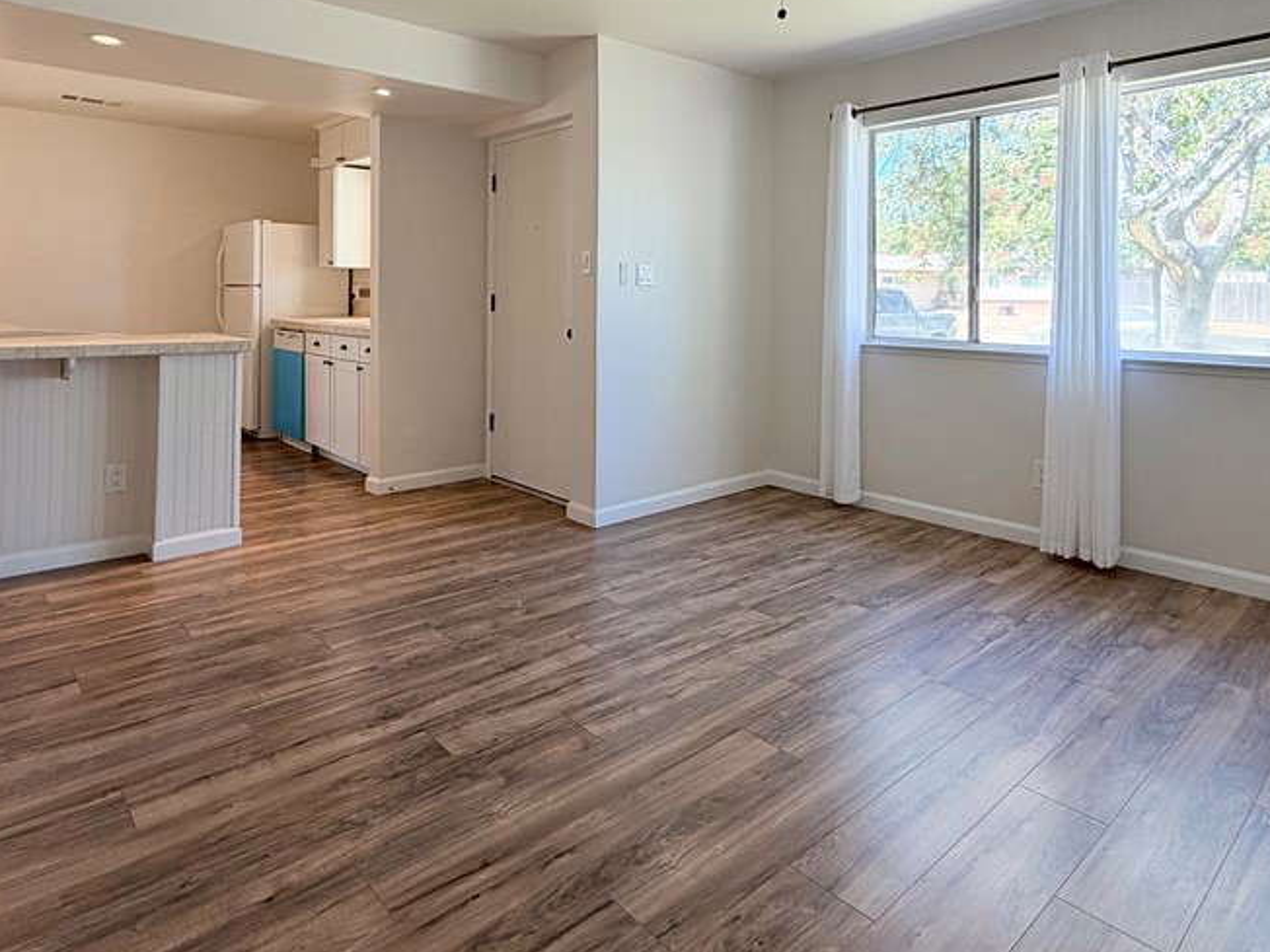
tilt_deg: -0.2
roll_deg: -0.8
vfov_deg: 59.0
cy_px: 282
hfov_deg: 76.4
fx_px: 807
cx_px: 635
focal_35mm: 22
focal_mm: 2.22
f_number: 2.2
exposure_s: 1/120
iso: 50
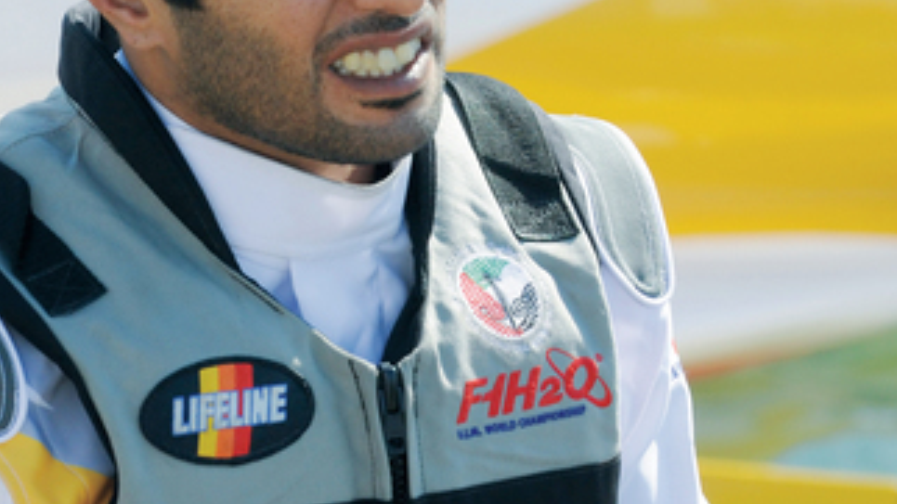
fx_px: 14816
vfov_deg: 1.9
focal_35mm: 623
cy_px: 235
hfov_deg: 3.5
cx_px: 245
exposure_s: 1/400
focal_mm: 200
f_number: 7.1
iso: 200
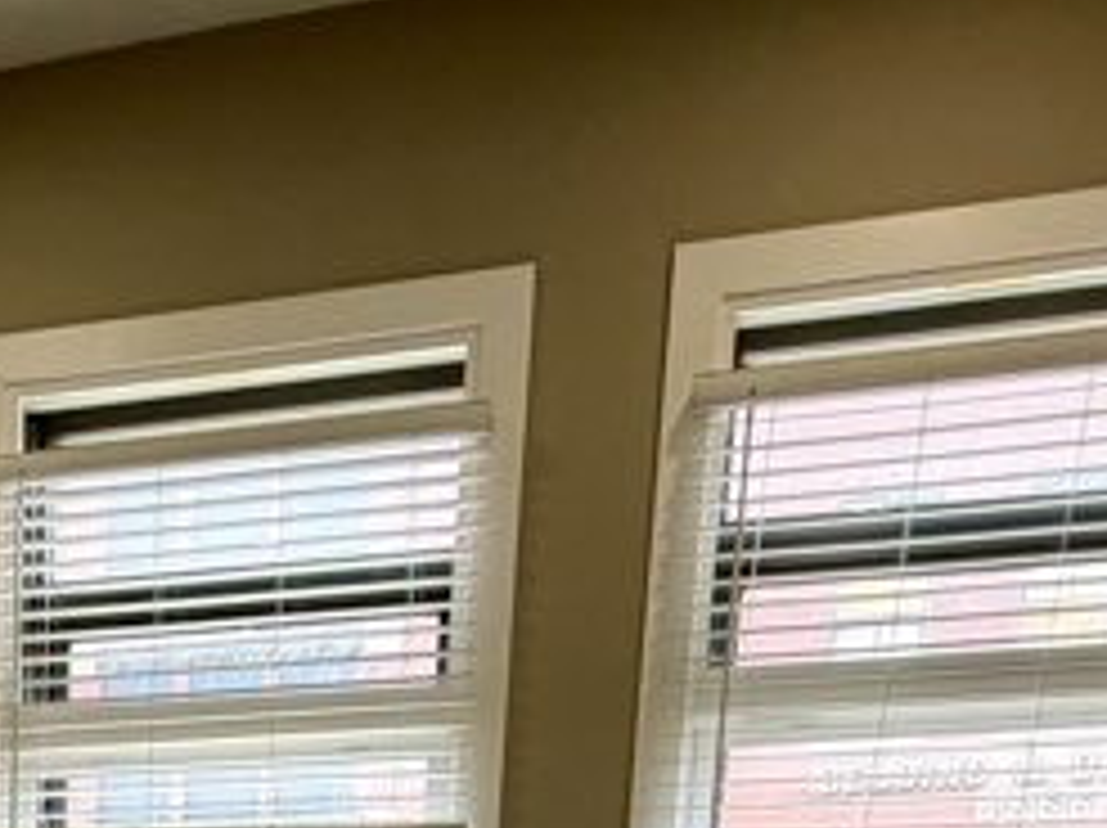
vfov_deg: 18.8
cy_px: 1544
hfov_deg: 31.8
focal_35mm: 57
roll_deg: -1.2
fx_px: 1821
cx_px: 63
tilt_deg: -10.5
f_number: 2.2
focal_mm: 2.22
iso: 80
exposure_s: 1/121
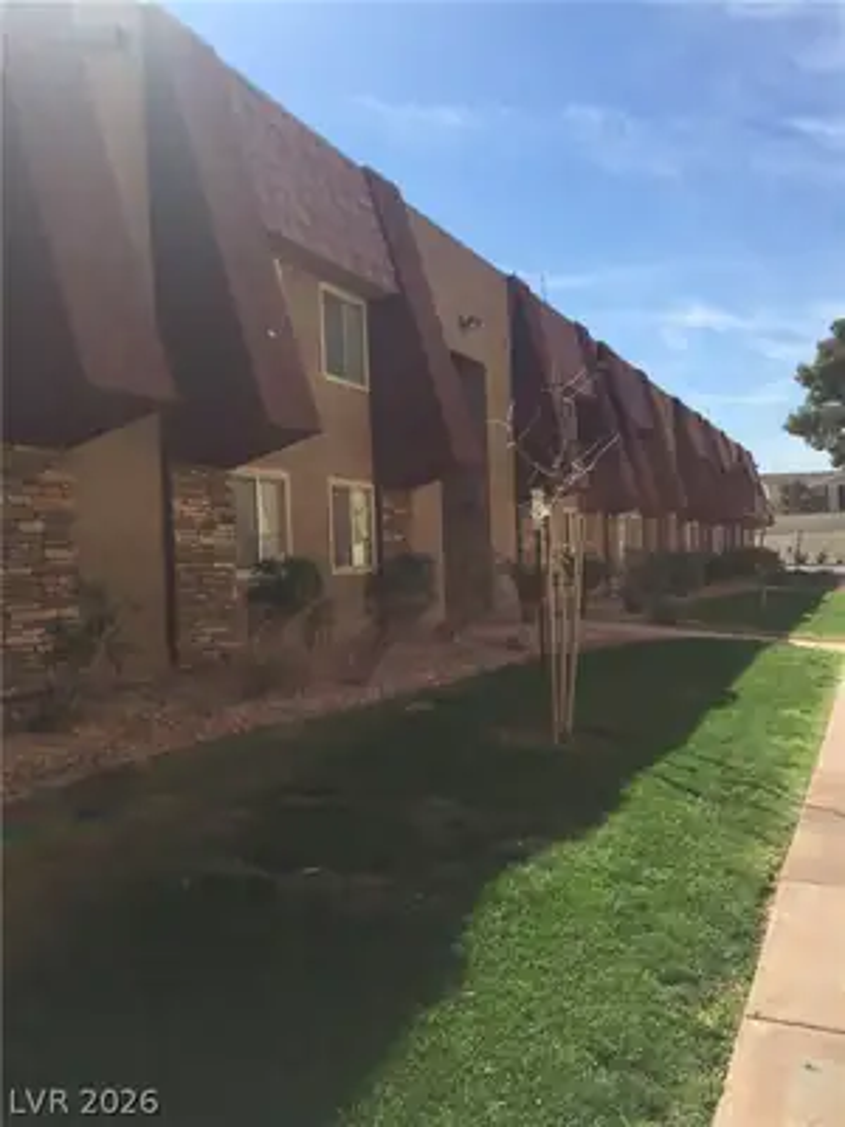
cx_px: 422
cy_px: 564
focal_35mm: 29
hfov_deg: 48.2
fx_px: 944
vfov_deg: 61.7
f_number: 2.2
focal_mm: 4.15
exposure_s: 1/1980
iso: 32
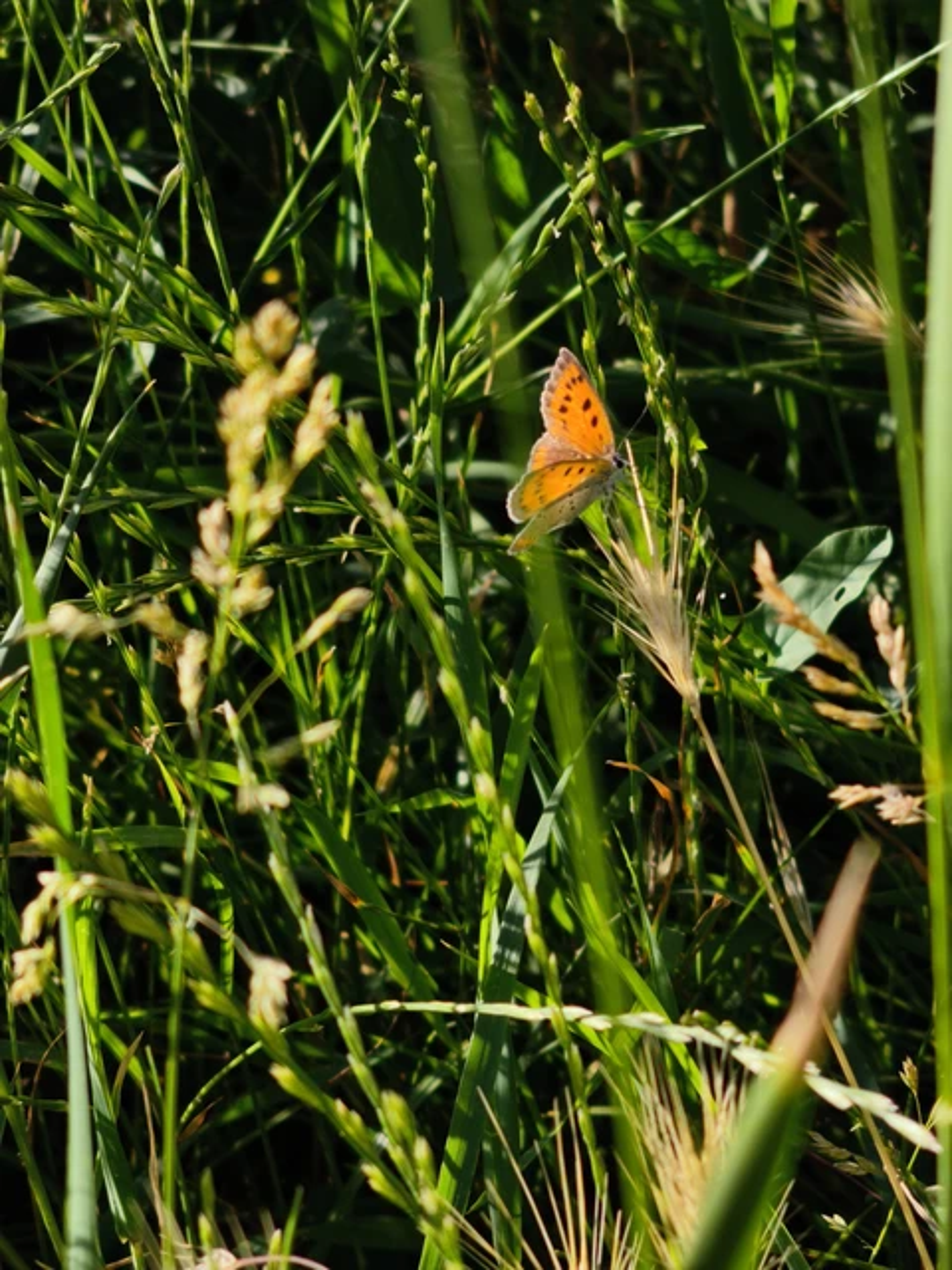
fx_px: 4400
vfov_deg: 16.4
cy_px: 635
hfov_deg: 12.3
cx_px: 476
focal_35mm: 120
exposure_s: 1/352
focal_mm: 8.8
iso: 50
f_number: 2
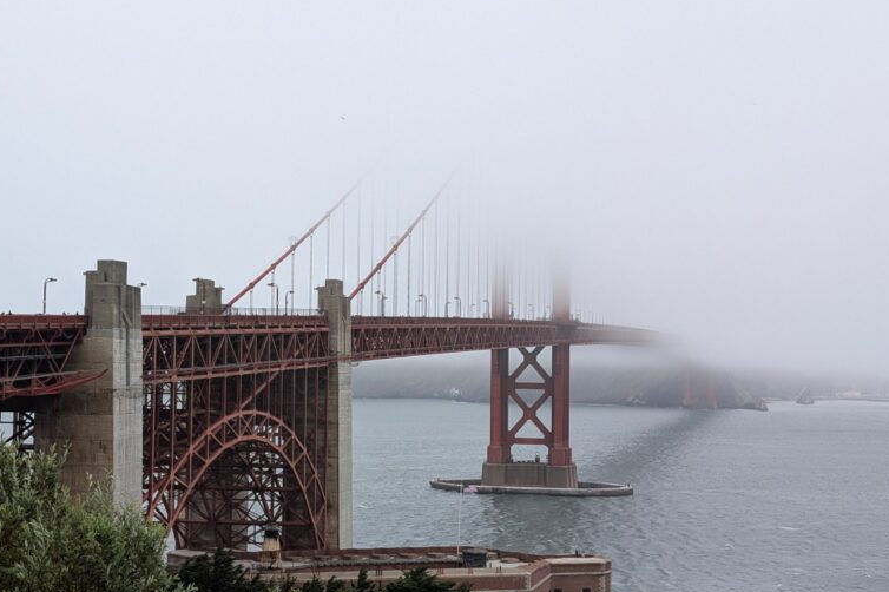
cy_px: 304
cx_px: 442
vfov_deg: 26.0
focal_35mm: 52
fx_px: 1283
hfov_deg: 38.2
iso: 33
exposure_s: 1/1120
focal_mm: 6.9
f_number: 1.68
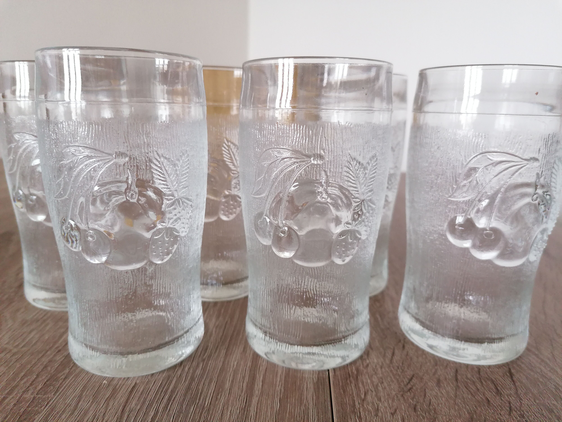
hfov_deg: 65.3
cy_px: 211
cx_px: 281
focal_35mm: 27
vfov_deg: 51.4
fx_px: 438
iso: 250
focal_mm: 4.75
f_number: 1.8
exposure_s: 1/33.3
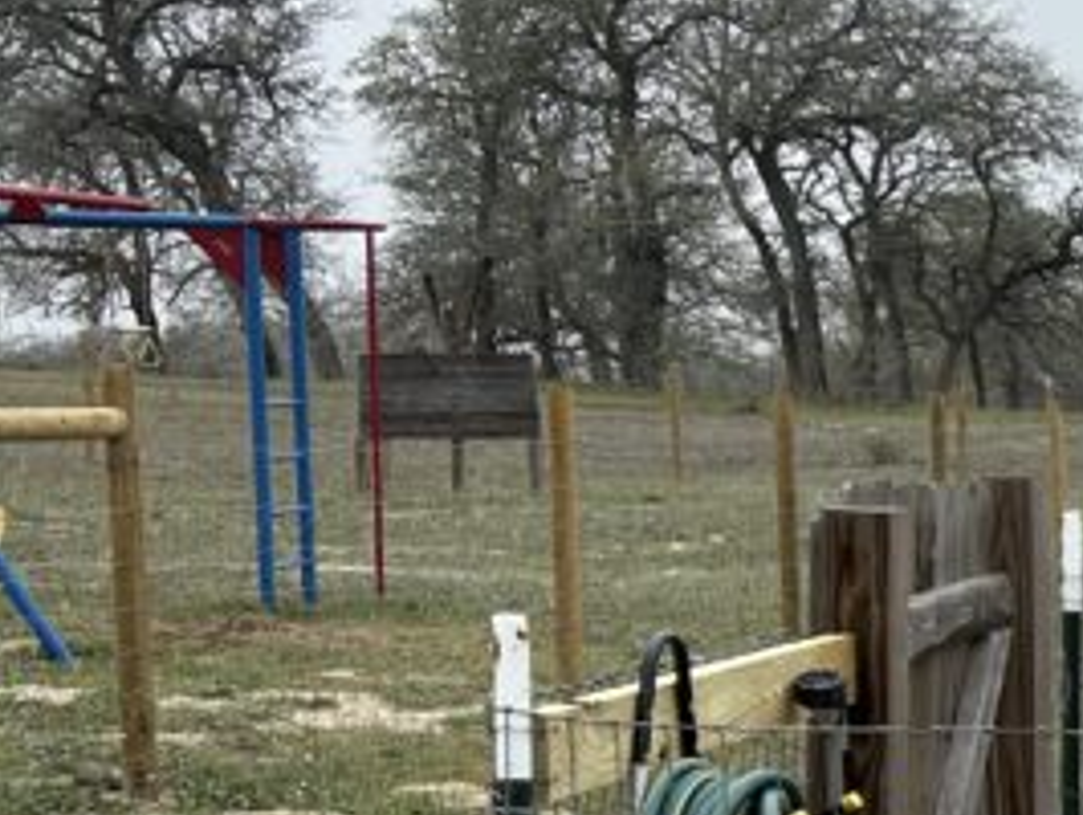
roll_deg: +1.4
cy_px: 750
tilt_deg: -6.3
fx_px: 3131
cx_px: 2015
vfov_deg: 14.6
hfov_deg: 16.2
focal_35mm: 100
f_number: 1.5
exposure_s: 1/2208
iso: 50
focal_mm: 5.7
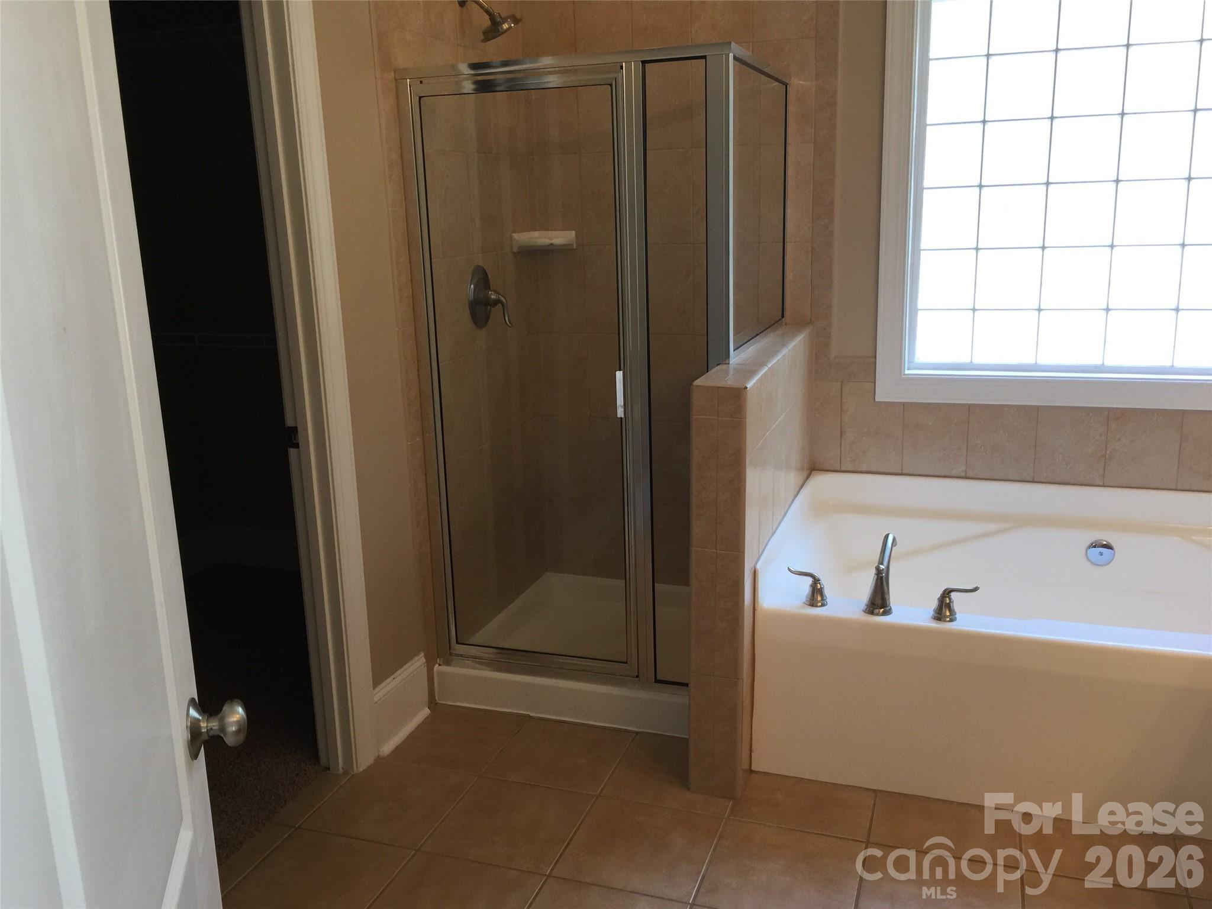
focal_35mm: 29
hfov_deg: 61.7
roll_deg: +0.9
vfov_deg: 48.2
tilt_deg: -13.1
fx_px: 1015
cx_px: 606
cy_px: 454
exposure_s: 1/30
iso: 32
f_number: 2.2
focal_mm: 4.15
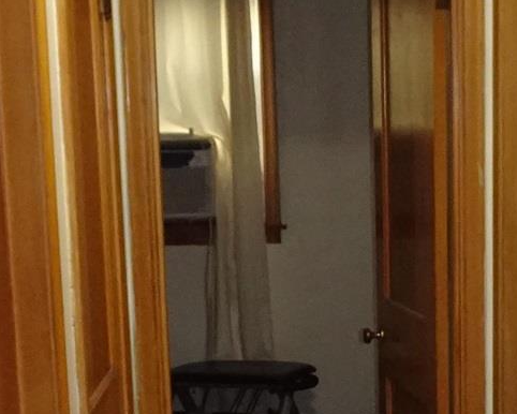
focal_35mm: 112
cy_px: 513
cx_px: 393
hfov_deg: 17.0
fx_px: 1714
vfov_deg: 13.4
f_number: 3.5
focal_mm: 4.25
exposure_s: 1/30
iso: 400
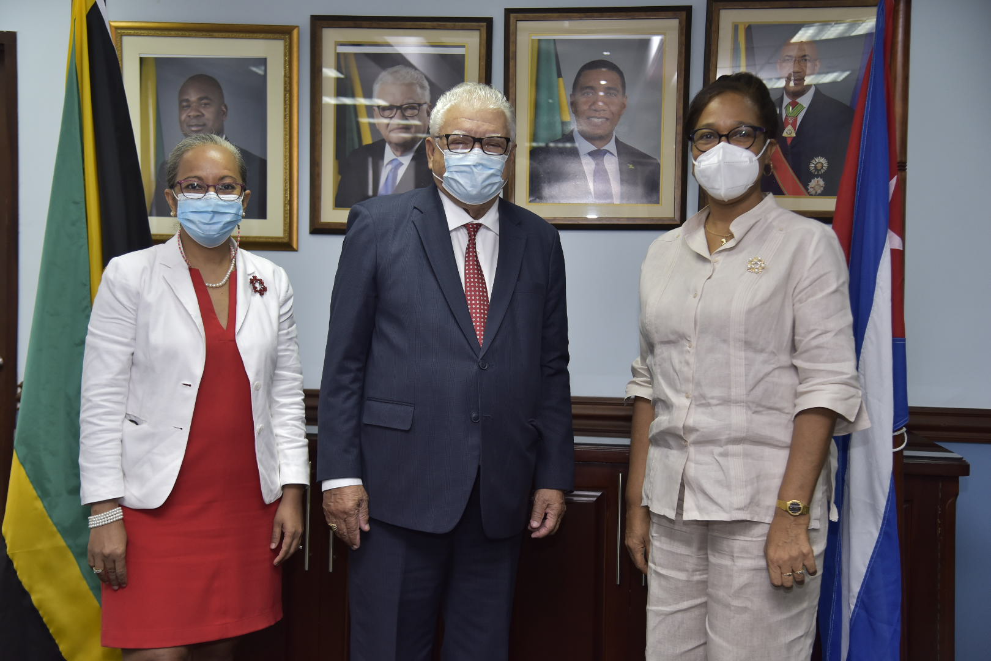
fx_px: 1321
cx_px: 496
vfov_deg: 28.1
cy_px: 330
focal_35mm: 48
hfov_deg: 41.1
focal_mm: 48
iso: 1000
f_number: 4
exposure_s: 1/200
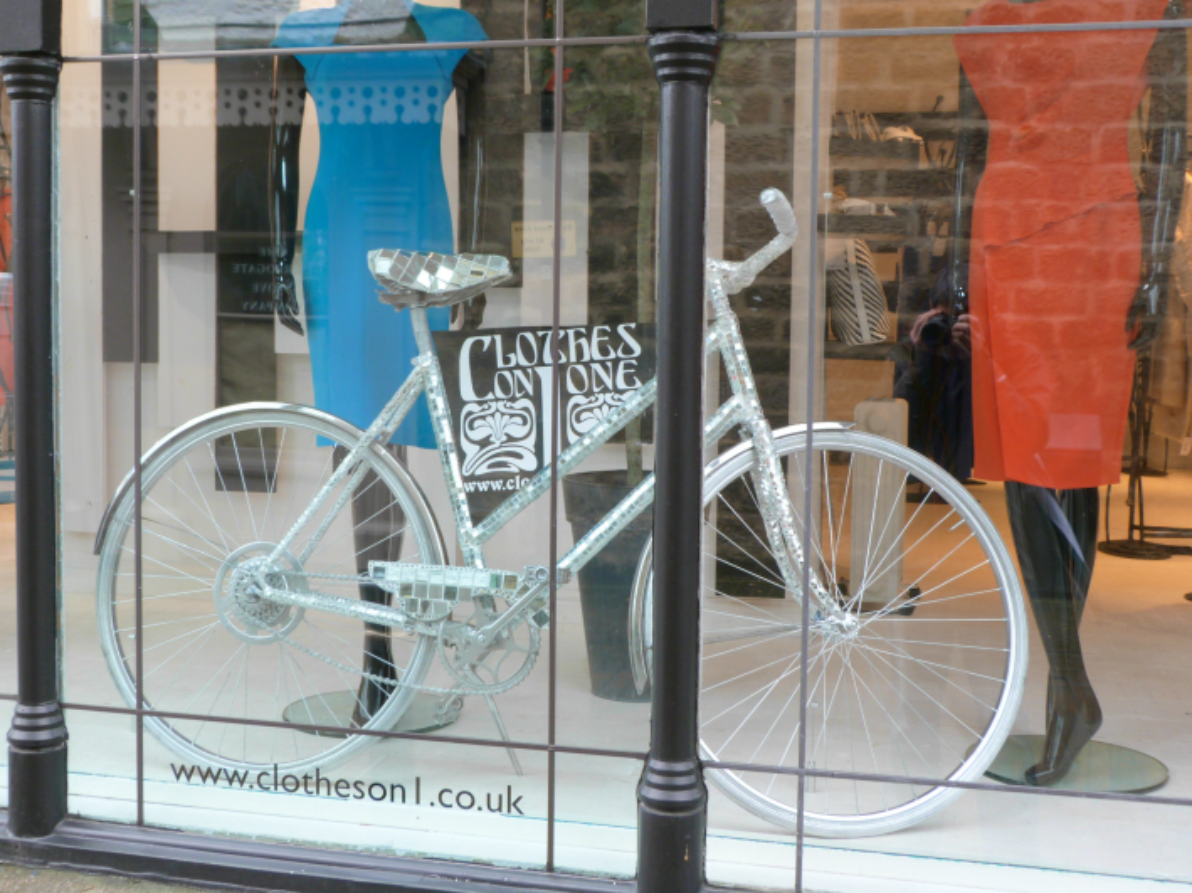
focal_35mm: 40
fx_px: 1377
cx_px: 596
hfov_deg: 46.8
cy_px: 446
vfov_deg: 35.9
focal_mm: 7.1
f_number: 3.1
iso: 100
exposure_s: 1/30
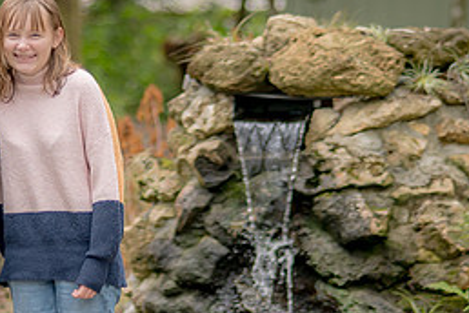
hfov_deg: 10.4
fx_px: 2579
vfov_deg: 6.9
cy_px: 231
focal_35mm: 198
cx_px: 158
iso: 125
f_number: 2
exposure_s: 1/320
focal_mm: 85
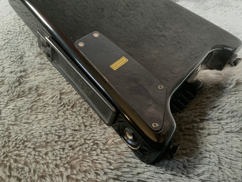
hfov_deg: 61.7
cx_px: 121
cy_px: 91
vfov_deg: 48.2
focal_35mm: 29
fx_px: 203
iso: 250
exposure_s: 1/35
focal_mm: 3
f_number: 1.8
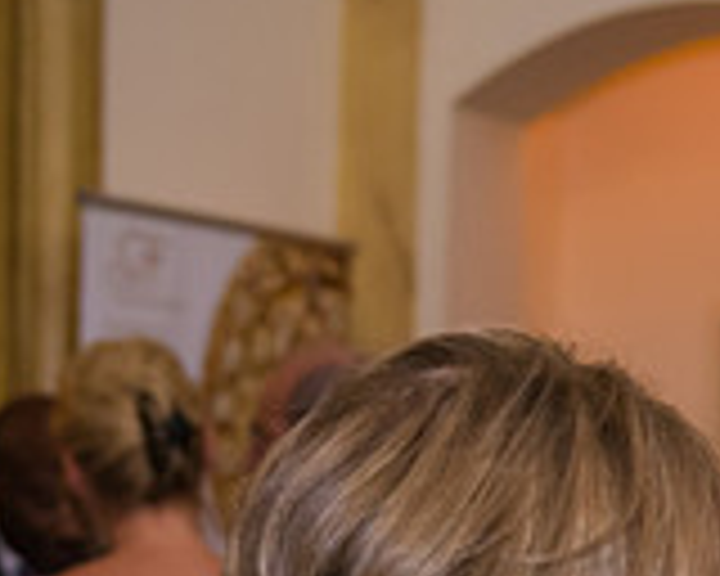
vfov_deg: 12.5
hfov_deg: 15.7
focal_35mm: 119
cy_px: 803
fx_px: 2536
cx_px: 778
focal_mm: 35
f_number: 3.2
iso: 1000
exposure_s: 1/125
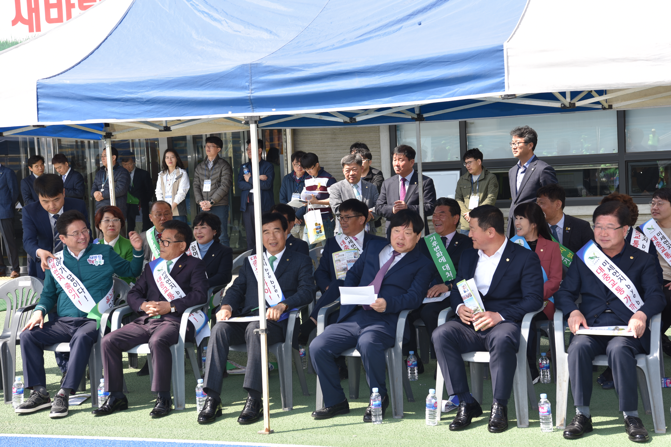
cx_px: 336
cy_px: 224
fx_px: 1156
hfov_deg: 32.4
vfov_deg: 21.9
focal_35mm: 62
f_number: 6.3
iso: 100
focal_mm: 62
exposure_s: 1/160
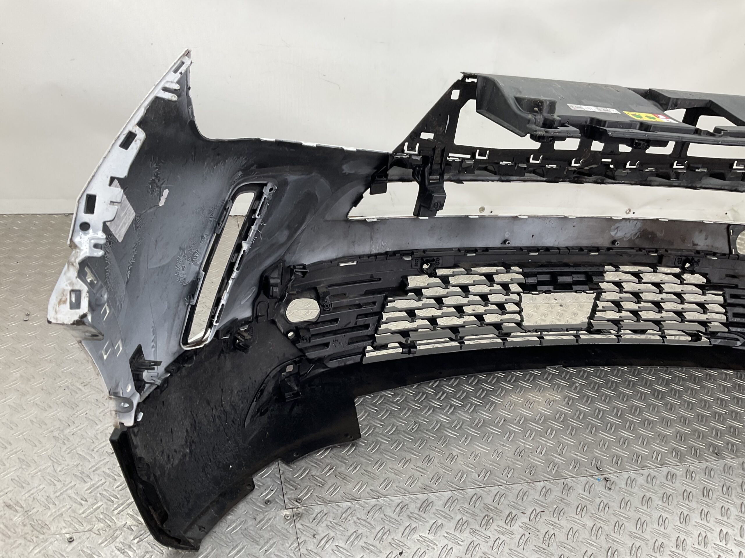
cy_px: 279
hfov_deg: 61.7
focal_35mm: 29
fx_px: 624
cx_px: 372
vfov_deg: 48.2
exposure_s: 1/120
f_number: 1.8
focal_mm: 3
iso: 32
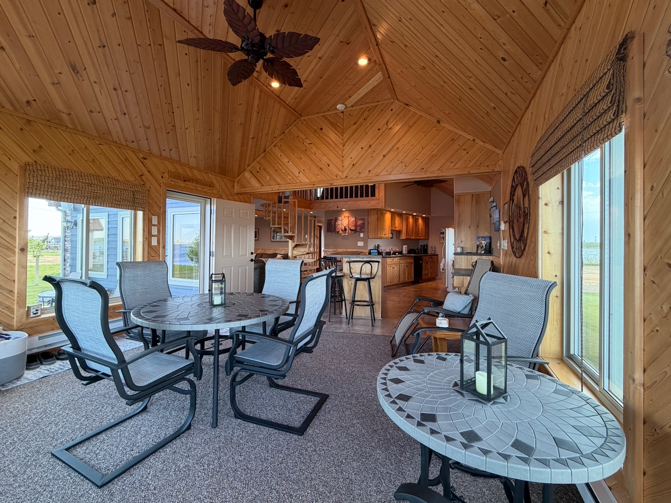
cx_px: 330
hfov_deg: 98.2
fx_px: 291
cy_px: 241
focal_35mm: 15
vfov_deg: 81.7
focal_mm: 2.22
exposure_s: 1/120
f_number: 2.2
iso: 160
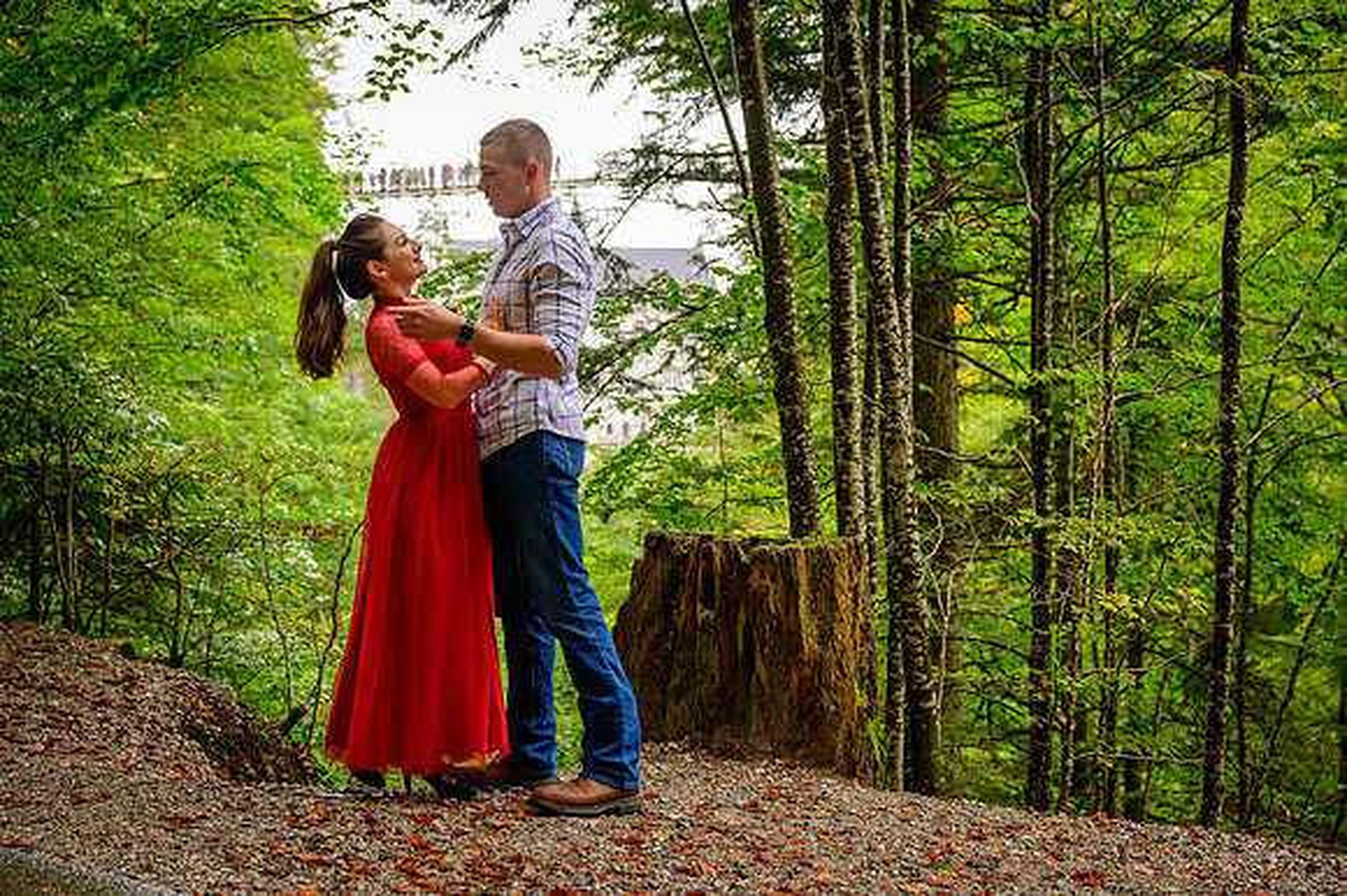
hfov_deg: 40.4
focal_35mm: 49
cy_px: 448
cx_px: 674
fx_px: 1832
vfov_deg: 27.5
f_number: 4.5
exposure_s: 1/125
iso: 400
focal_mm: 49
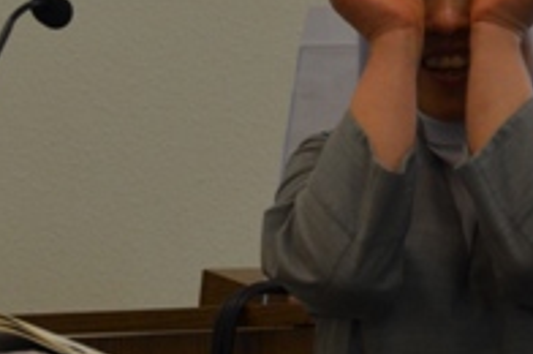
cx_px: 144
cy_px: 71
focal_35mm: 637
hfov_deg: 3.2
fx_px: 9416
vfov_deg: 2.2
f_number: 5.6
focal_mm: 130
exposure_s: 1/60
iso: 800
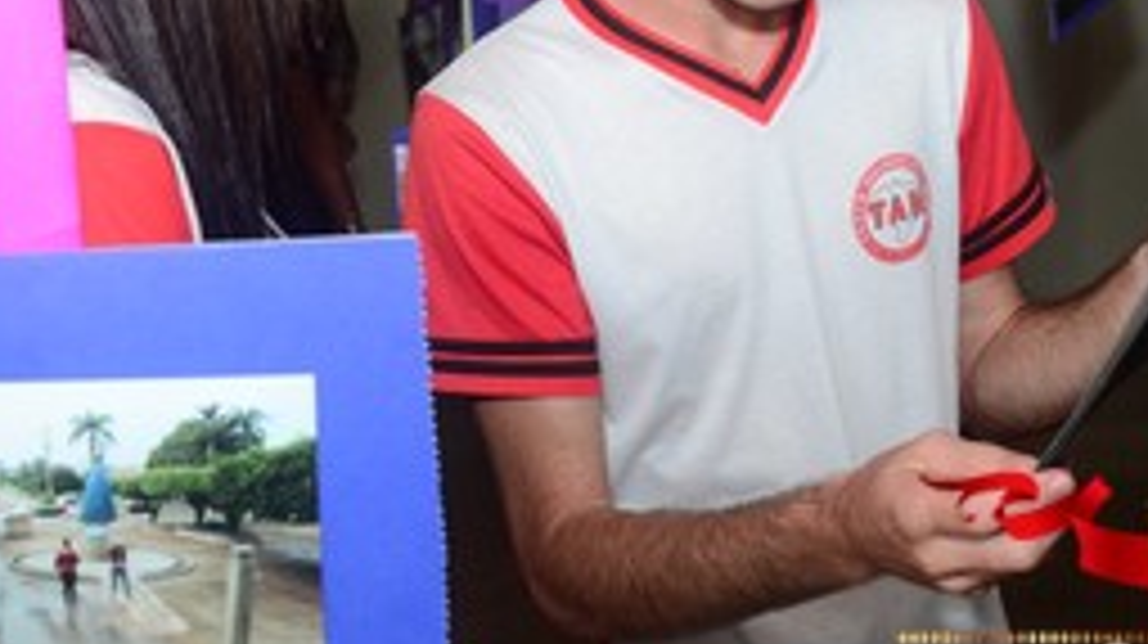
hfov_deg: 34.4
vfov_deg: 19.4
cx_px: 522
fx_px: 1856
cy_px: 81
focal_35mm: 61
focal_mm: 22
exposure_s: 1/80
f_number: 5.6
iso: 800
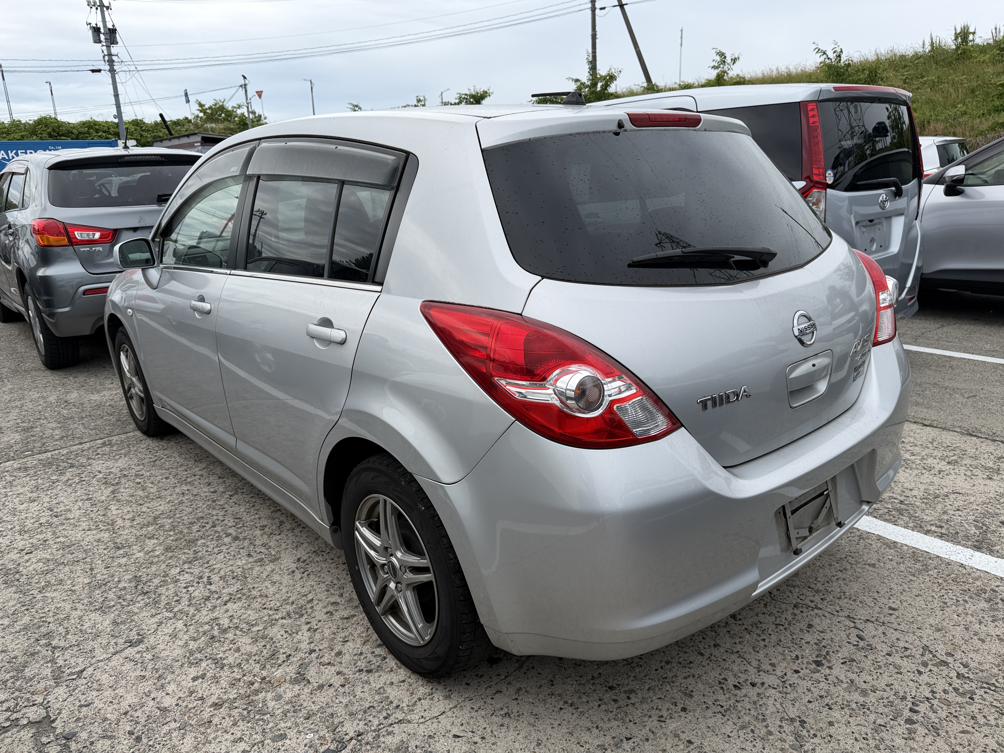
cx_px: 502
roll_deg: +1.6
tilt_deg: -14.6
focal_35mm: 24
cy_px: 376
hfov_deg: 71.6
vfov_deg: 56.8
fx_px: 696
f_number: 1.78
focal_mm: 6.76
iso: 80
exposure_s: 1/3425
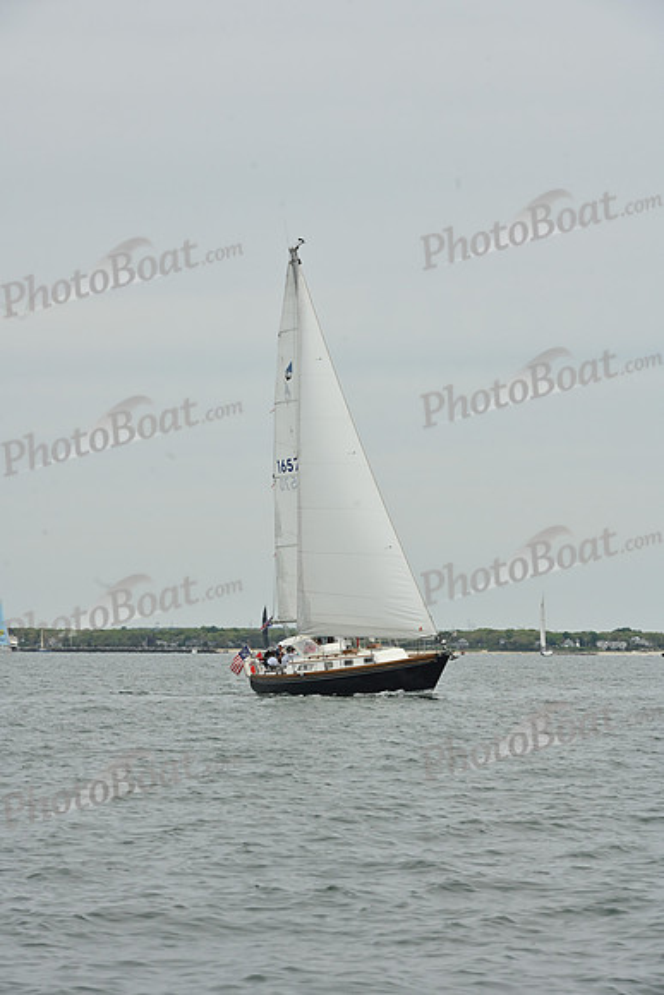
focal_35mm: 150
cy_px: 498
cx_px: 332
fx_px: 4147
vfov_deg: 13.7
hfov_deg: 9.2
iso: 320
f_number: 13
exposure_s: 1/800
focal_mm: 150
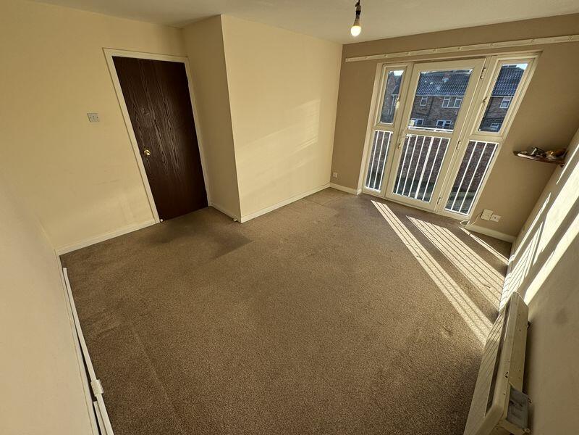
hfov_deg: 102.1
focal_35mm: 14
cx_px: 290
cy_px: 218
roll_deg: -0.4
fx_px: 234
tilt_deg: -27.9
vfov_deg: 85.7
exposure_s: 1/220
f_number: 2.2
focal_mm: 2.22
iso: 40
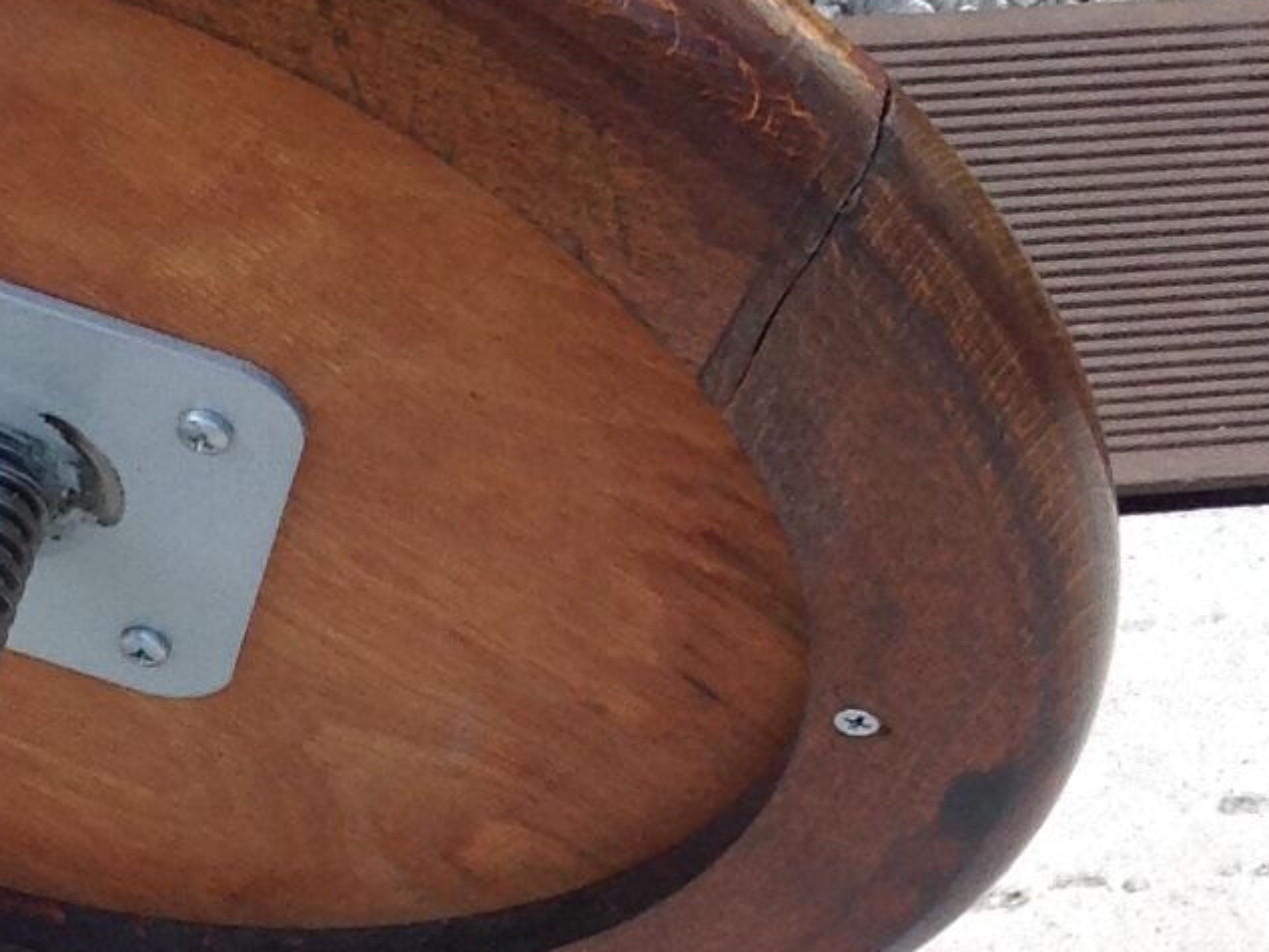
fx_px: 5243
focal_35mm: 143
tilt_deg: -63.8
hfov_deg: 13.3
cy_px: 1770
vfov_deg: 9.8
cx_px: -387
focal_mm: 4.28
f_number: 2.4
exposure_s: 1/194
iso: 50
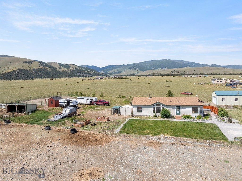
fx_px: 168
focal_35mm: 24
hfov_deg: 71.6
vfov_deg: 56.8
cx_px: 121
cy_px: 90
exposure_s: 1/160
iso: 100
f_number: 2.8
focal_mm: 12.29
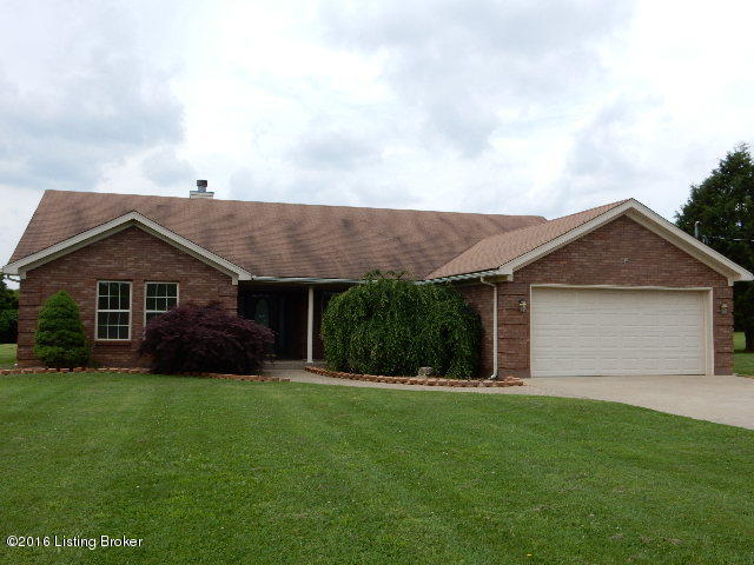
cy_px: 282
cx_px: 377
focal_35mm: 36
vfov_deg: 39.7
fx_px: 784
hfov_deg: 51.4
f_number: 4
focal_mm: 6.4
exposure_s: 1/1000
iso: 125
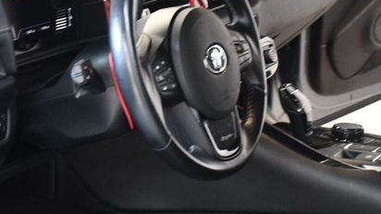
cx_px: 178
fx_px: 1101
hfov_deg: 19.6
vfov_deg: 11.1
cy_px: 81
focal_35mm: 109
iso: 6400
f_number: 4.5
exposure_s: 1/60
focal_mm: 45
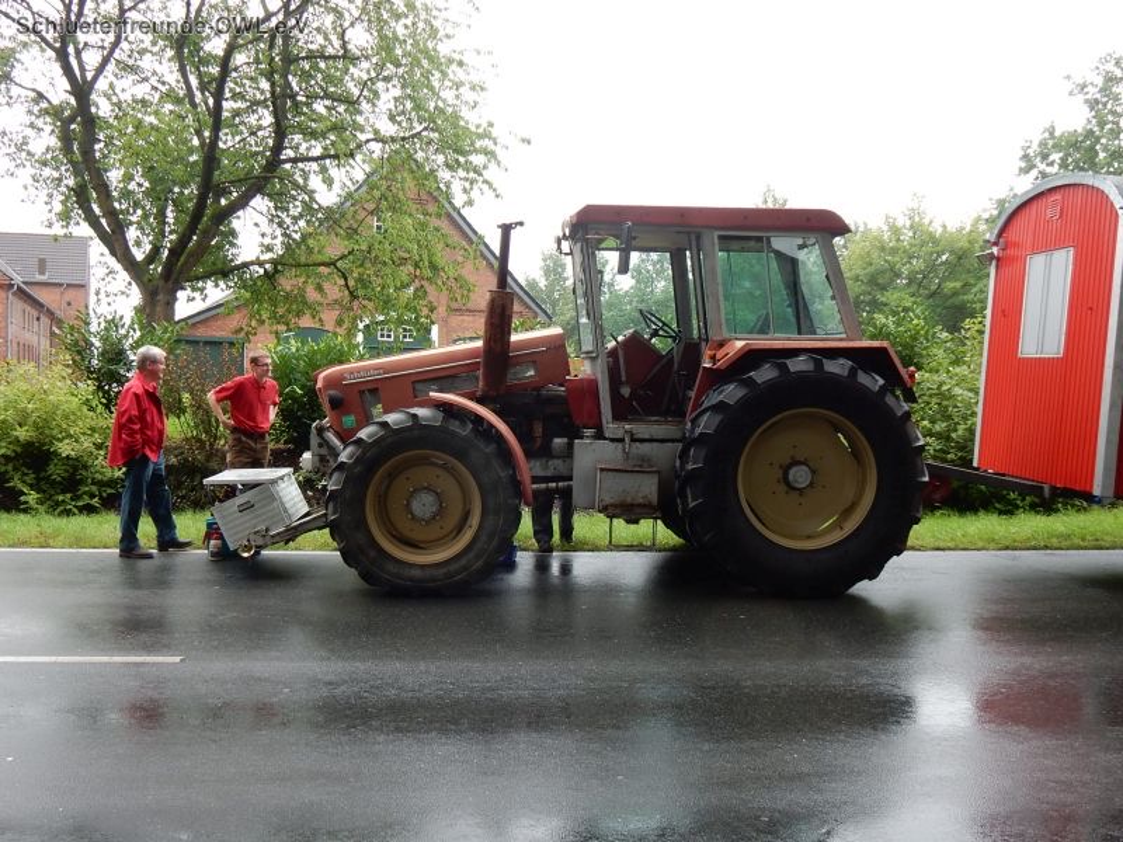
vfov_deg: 39.7
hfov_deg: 51.4
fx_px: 1168
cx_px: 562
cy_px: 421
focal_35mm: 36
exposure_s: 1/30
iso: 125
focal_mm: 6.4
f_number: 4
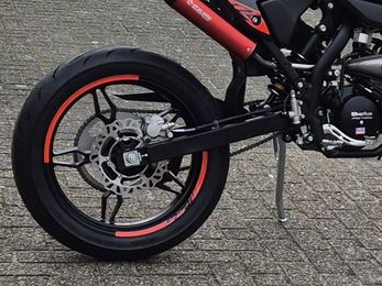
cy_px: 44
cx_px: 334
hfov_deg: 34.4
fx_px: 585
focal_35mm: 53
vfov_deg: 26.8
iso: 25
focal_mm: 5.4
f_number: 1.8
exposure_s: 1/1014
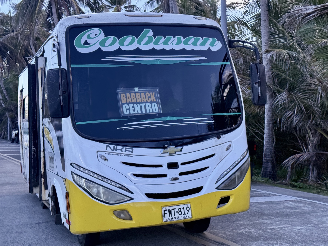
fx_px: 455
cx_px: 164
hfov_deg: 39.7
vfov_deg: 30.3
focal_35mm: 48
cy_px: 123
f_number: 1.78
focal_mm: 6.76
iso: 100
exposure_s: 1/1013
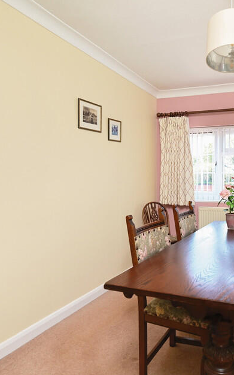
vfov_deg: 70.8
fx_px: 264
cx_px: 194
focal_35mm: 26
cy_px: 194
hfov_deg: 45.0
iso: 400
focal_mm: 15.5
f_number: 5.6
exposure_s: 1/80
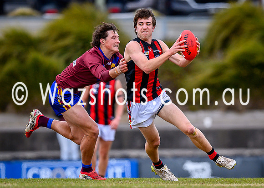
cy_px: 132
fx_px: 8798
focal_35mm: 1174
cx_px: 190
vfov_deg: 1.2
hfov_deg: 1.7
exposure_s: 1/1600
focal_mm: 500
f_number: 4
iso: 280
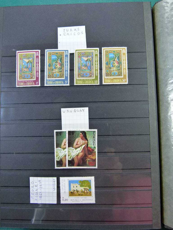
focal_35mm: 32
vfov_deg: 56.8
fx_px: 213
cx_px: 86
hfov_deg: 44.2
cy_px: 115
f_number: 3
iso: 200
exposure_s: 1/60
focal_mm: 5.7
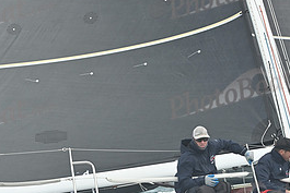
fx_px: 1233
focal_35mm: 153
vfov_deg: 9.0
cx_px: 113
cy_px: 163
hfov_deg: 13.4
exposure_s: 1/1250
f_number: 6.3
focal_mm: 70
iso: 320
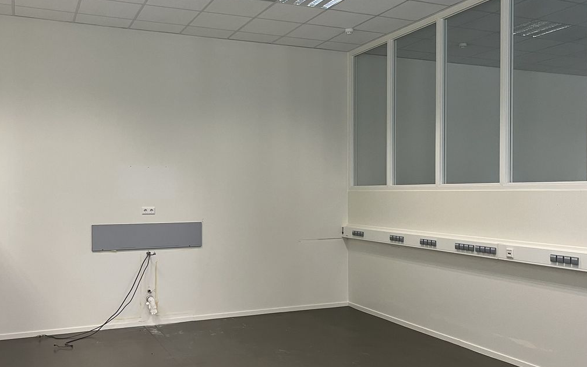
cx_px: 295
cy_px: 199
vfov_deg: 44.5
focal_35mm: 28
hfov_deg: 66.5
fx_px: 448
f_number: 1.6
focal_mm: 5.1
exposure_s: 1/50
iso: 100
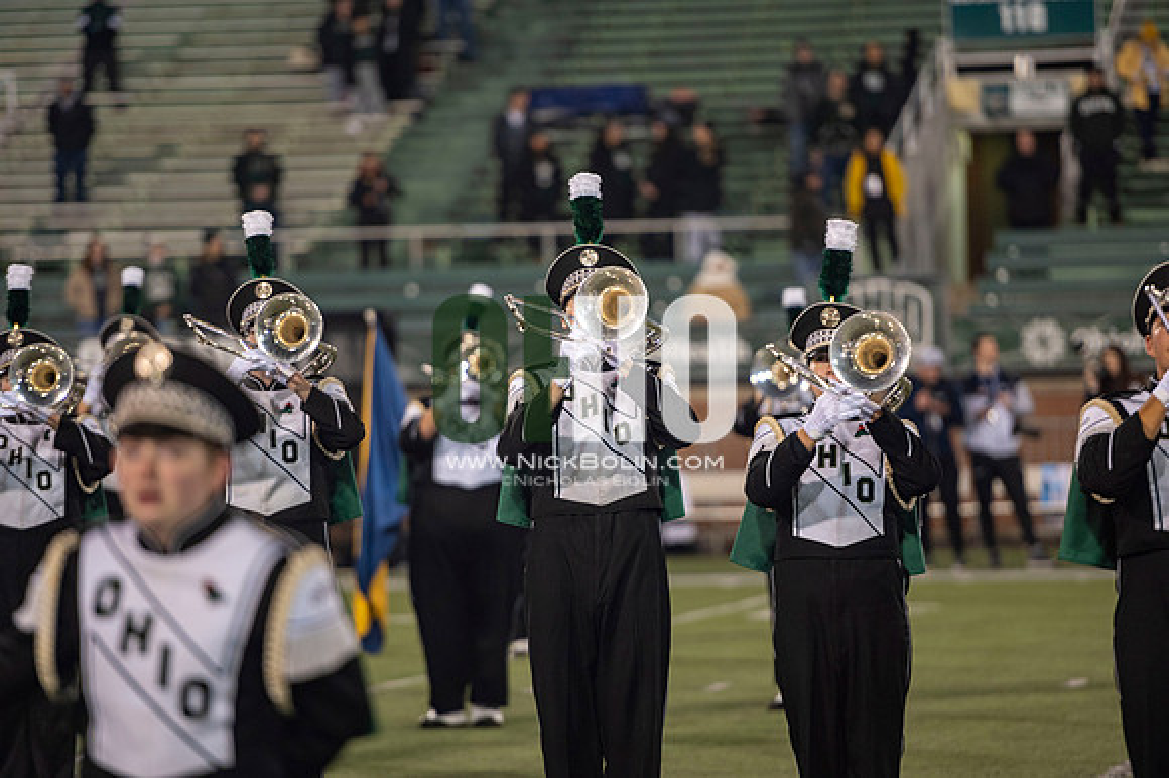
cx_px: 584
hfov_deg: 10.3
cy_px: 389
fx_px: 6490
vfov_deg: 6.9
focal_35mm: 200
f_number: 2.8
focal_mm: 200
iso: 1000
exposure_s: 1/500
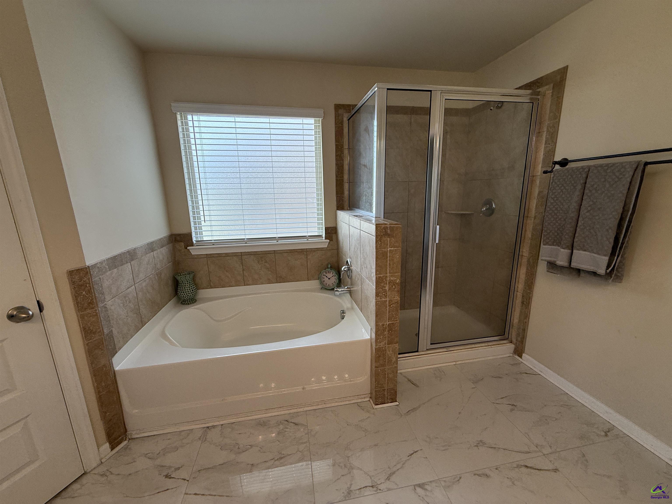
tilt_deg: -11.9
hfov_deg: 102.1
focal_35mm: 14
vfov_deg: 85.7
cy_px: 252
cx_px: 336
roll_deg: +0.9
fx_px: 272
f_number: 2.2
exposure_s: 1/159
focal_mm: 2.22
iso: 64
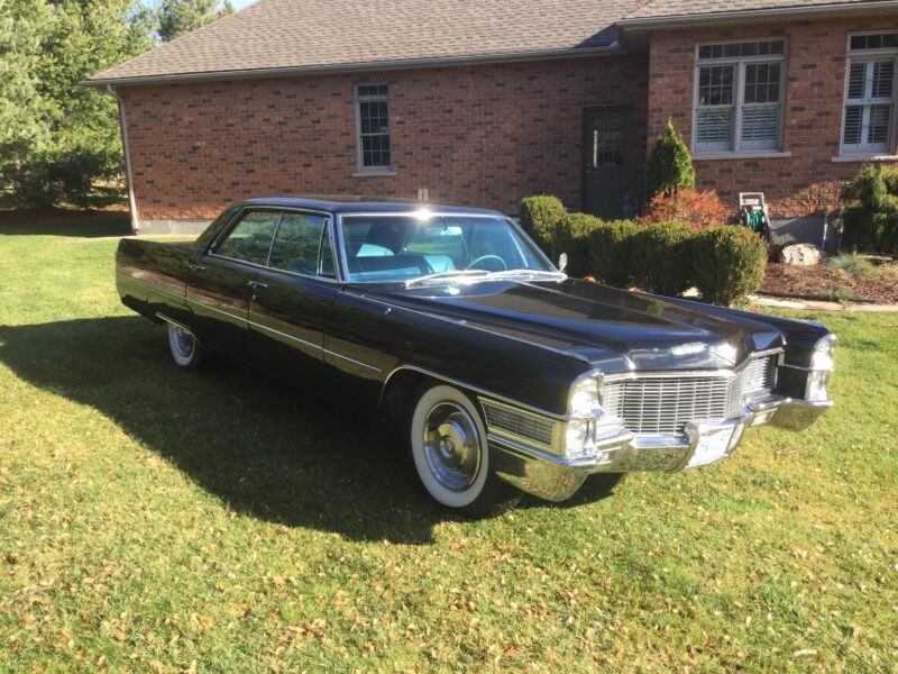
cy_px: 337
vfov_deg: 45.4
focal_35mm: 31
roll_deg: +1.5
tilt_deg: -13.5
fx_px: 804
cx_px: 449
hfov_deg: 58.4
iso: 25
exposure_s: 1/344
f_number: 2.4
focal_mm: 3.3
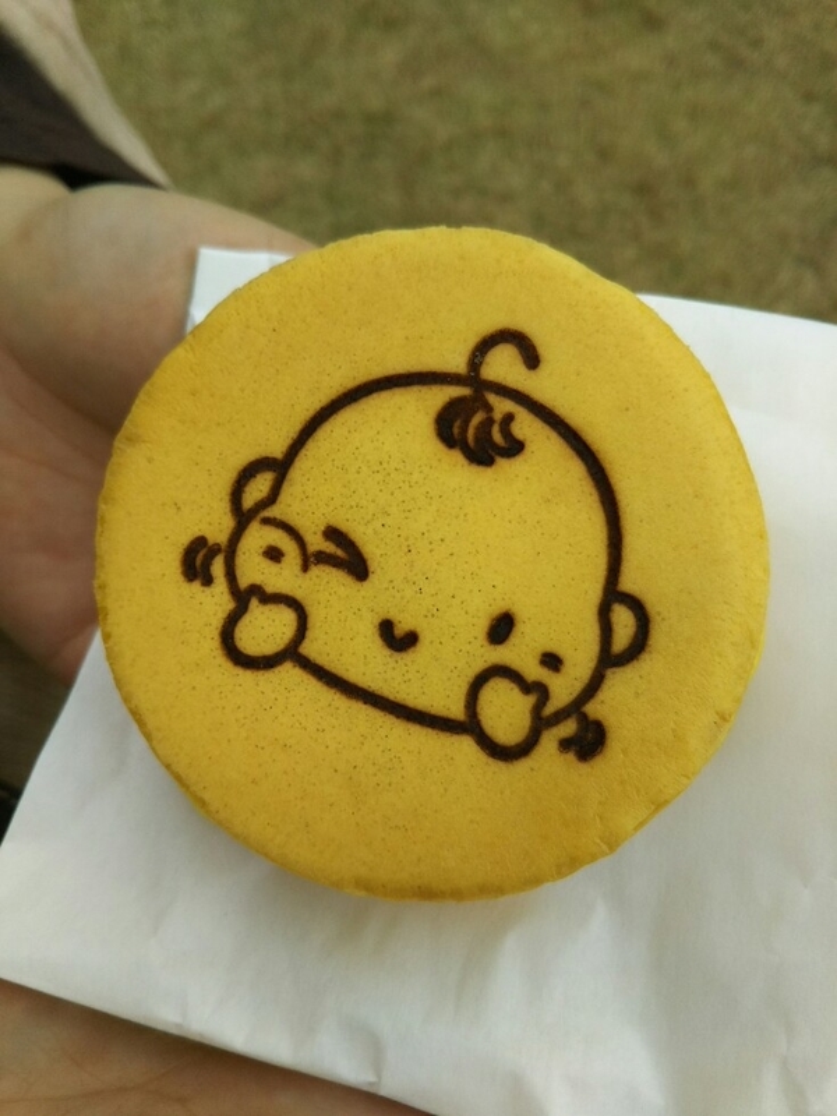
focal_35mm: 30
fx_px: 967
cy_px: 558
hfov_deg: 46.8
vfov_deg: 60.0
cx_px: 418
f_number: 2.2
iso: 25
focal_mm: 4
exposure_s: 1/246
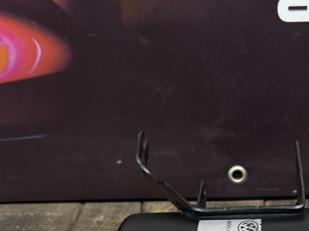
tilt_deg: -31.8
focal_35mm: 50
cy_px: 198
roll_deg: +1.3
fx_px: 446
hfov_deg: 36.9
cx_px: 248
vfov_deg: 28.2
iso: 320
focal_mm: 6.76
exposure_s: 1/100
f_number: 1.78
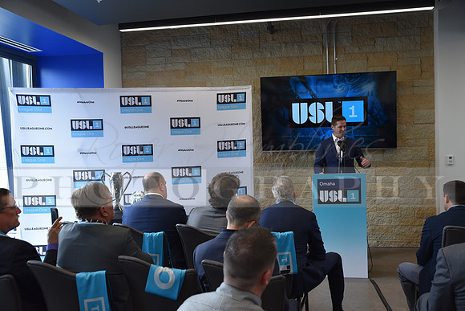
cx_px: 232
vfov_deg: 41.1
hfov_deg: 58.7
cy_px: 156
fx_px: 413
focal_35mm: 32
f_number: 4
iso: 400
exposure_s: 1/60
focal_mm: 32
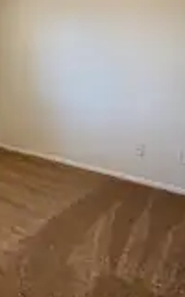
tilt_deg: +0.7
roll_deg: -0.3
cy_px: 67
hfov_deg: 33.3
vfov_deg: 50.1
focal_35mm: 37
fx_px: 298
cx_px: 33
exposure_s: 1/120
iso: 320
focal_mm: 2.22
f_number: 2.2
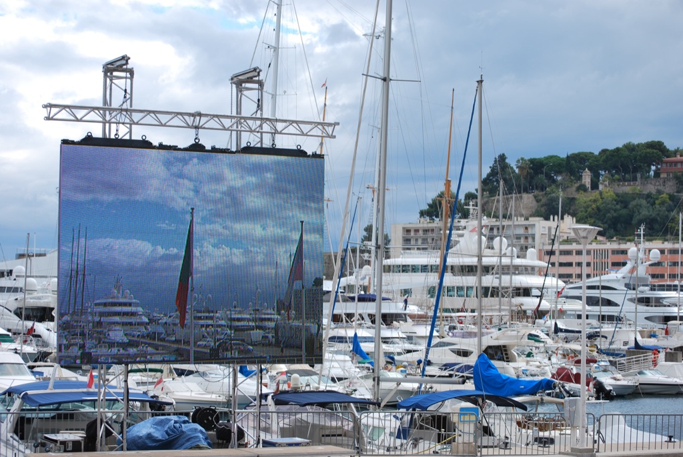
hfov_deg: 24.6
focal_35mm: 82
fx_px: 1567
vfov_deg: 16.6
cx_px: 342
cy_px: 228
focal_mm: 55
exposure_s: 1/200
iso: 100
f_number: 7.1
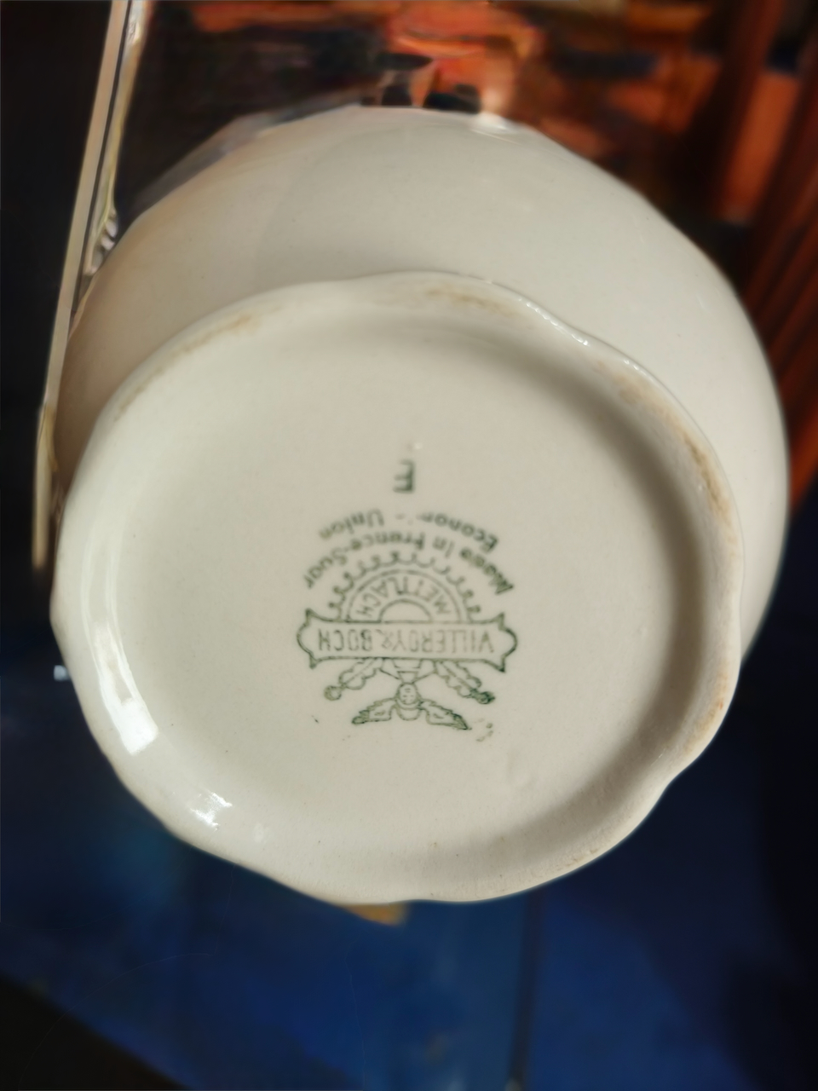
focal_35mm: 23
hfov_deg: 58.9
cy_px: 546
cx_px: 409
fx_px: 725
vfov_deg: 73.9
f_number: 1.7
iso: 320
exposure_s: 1/50
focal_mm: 5.35
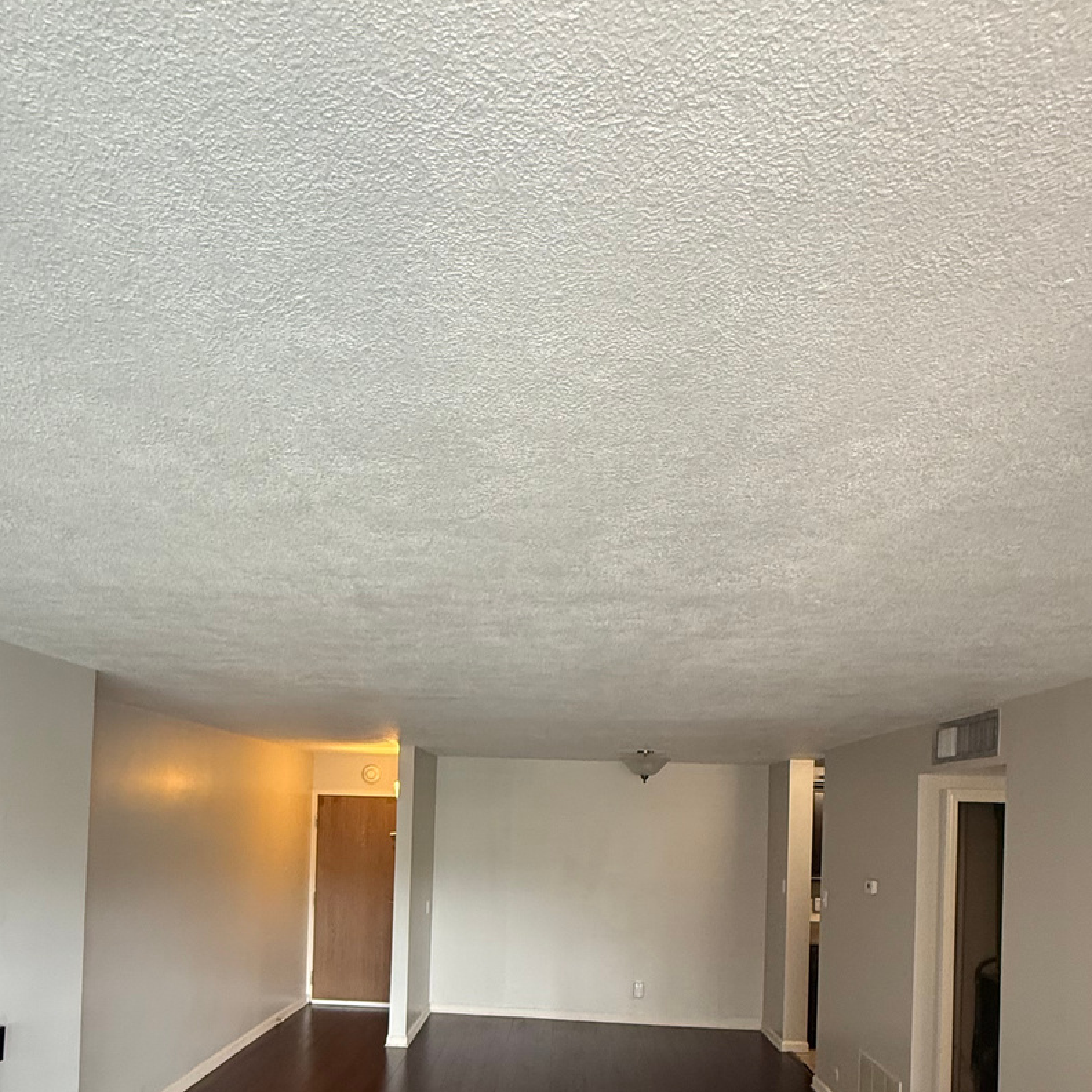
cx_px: 495
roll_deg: -2.1
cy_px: 812
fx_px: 857
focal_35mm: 24
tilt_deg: +0.1
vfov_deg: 61.6
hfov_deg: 64.9
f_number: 2.2
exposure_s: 1/99
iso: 320
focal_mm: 2.22
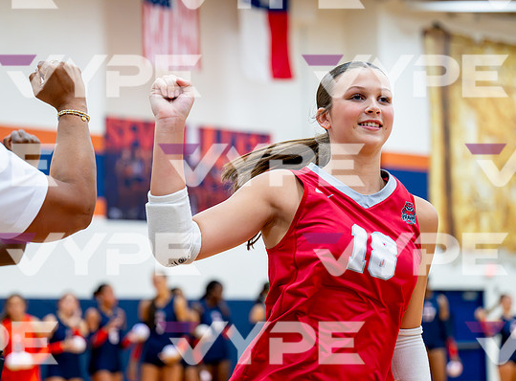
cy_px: 189
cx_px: 261
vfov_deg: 17.0
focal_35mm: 86
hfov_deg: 22.9
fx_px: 1275
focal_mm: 71
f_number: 2.8
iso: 3200
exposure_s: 1/800
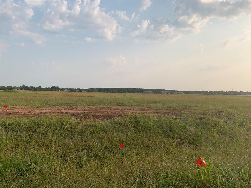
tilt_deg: -0.8
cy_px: 94
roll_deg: -1.0
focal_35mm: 26
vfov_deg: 53.1
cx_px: 126
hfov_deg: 67.3
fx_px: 189
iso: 25
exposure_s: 1/2481
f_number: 1.8
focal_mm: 4.25
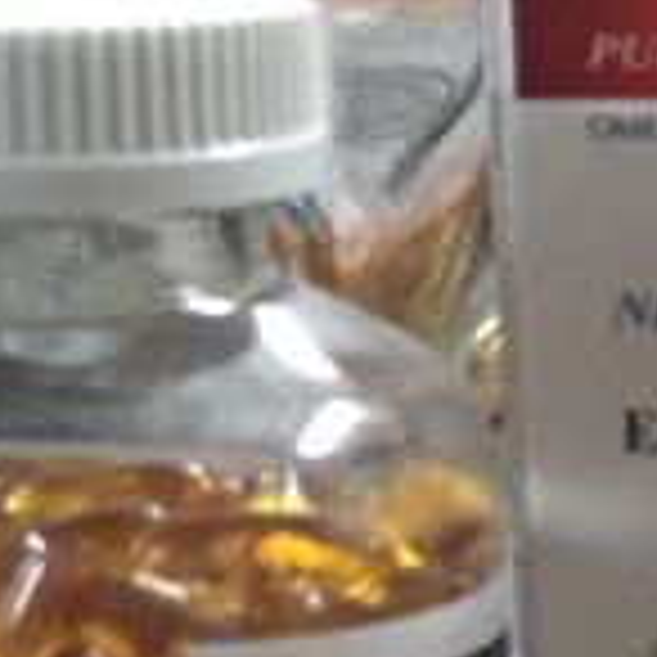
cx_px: -1035
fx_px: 3006
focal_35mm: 140
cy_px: -135
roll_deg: +1.4
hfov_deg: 10.4
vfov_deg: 12.2
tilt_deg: +1.7
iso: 200
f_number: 2.2
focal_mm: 4.15
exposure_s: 1/33
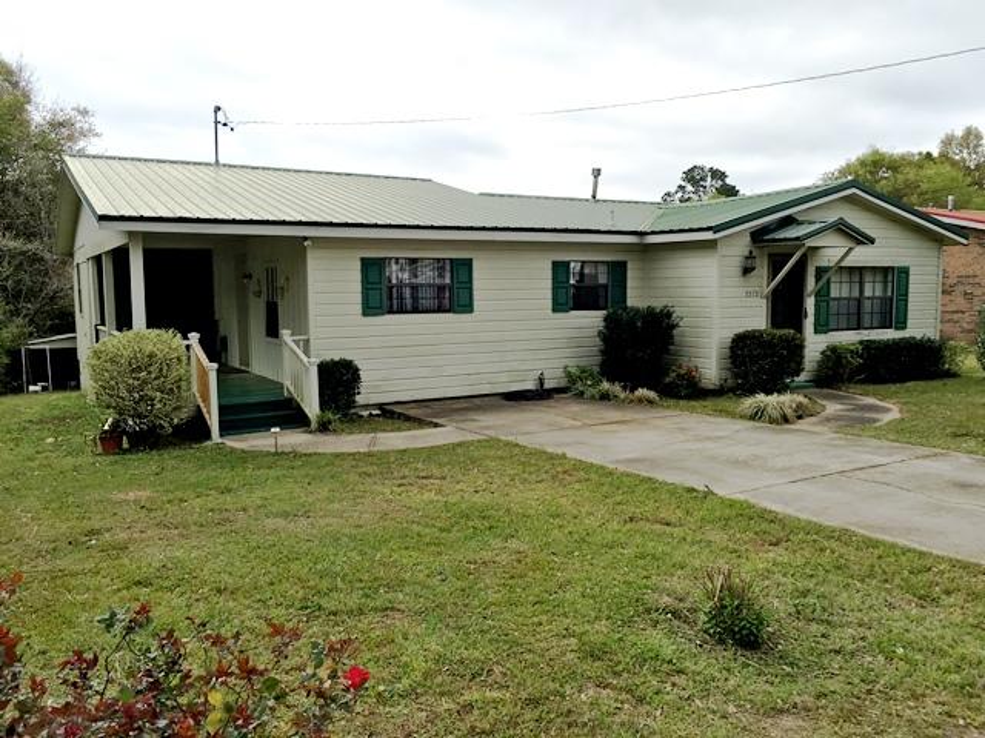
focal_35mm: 29
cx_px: 492
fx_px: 825
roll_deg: -0.9
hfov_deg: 61.7
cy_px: 369
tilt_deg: -6.3
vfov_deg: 48.2
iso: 25
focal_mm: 4.15
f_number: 2.2
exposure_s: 1/1115
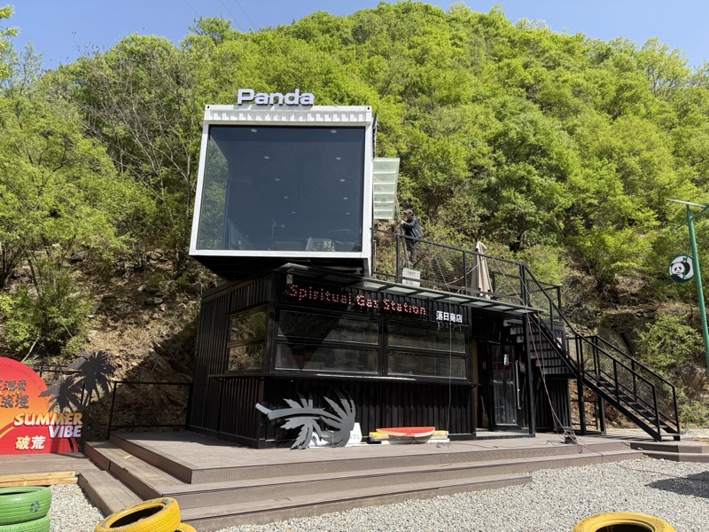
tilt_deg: +14.7
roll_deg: -1.6
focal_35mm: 24
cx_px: 354
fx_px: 492
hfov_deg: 71.6
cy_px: 266
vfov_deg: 56.8
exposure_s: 1/1901
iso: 80
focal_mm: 6.76
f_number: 1.78
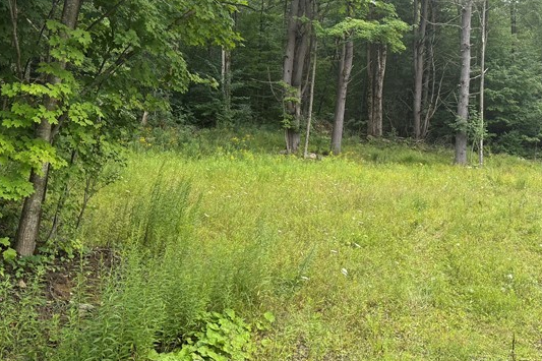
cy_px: 78
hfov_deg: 40.6
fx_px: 722
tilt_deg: +8.7
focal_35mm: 48
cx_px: 359
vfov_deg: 27.6
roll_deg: -1.8
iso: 100
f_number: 1.78
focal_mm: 6.76
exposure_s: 1/868
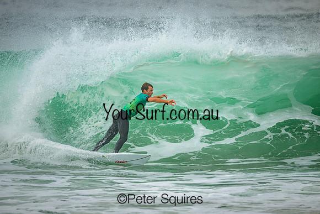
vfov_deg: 1.7
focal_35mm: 800
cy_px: 107
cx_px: 160
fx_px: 7112
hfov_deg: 2.6
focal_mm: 800
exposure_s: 1/2000
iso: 280
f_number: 6.3
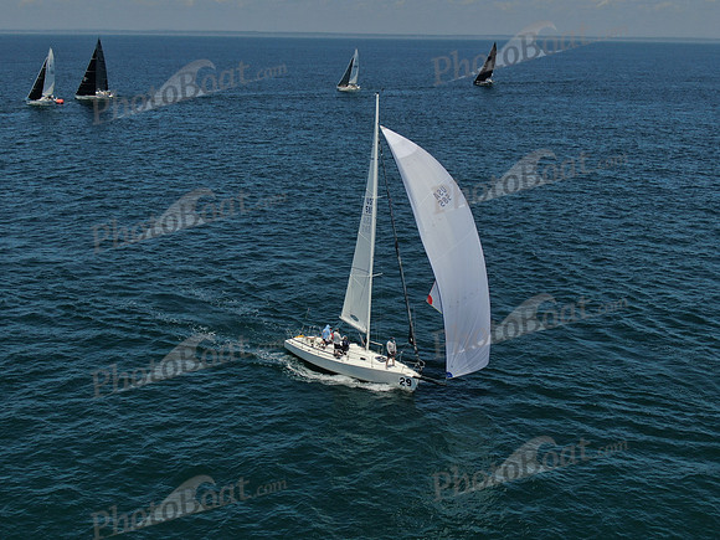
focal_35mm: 48
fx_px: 998
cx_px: 360
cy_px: 270
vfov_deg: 30.3
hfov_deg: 39.7
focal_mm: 8.6
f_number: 3.8
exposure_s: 1/1600
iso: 100
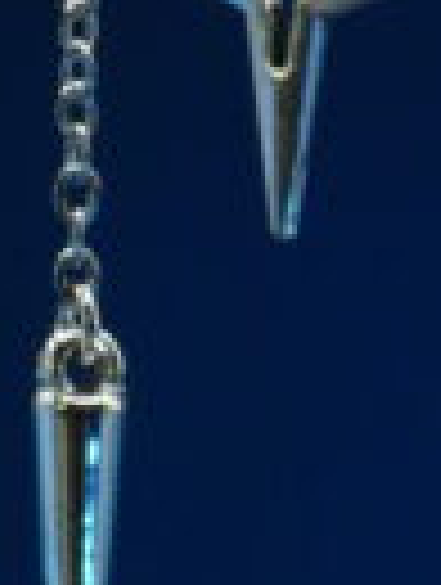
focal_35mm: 368
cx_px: -40
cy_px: -439
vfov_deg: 5.3
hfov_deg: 4.0
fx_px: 6231
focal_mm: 30
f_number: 6.3
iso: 800
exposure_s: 1/60
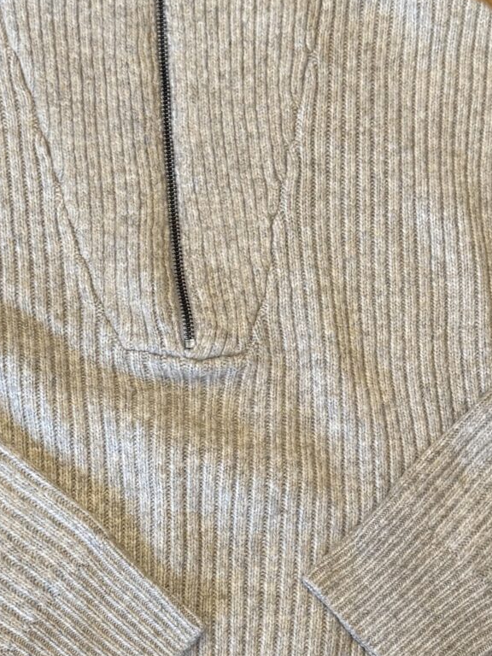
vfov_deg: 30.0
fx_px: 1213
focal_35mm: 64
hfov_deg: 22.9
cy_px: 460
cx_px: 184
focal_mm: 6.76
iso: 160
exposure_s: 1/60
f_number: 1.78
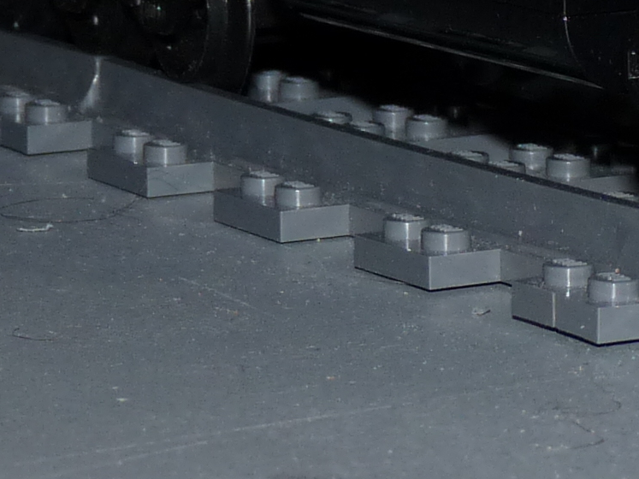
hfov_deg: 7.6
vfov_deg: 5.8
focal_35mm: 254
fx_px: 4688
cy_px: -270
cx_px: 987
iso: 100
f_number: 3.2
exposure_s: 1/125
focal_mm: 9.2
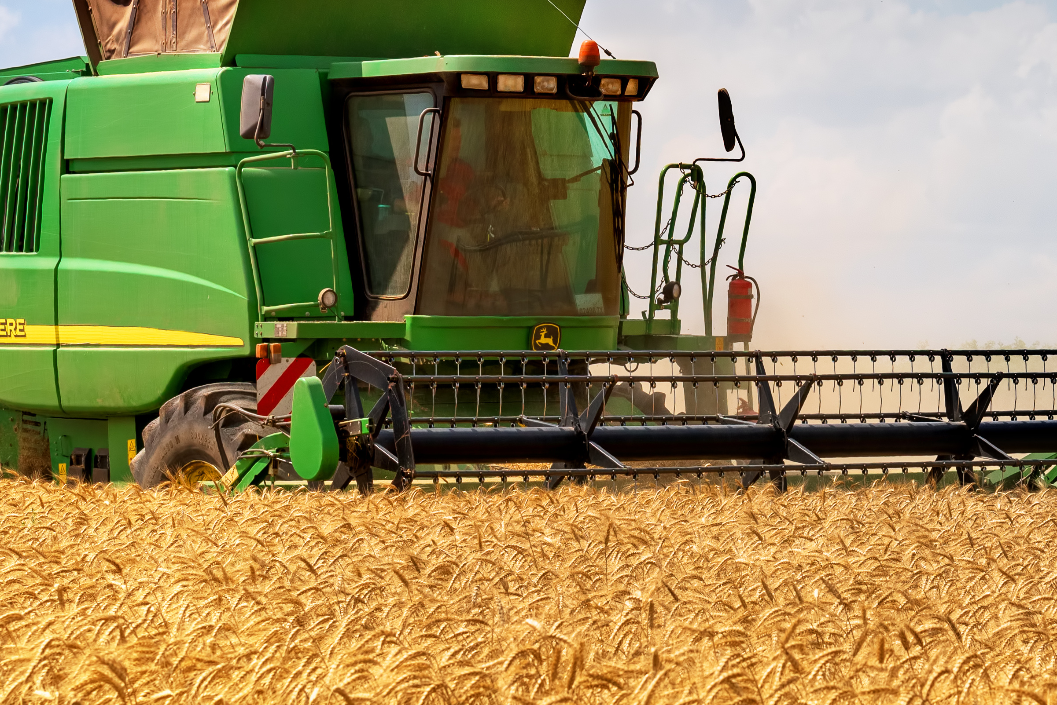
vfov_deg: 7.9
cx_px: 816
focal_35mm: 174
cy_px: 103
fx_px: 5111
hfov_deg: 11.8
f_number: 10
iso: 160
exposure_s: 1/800
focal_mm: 70
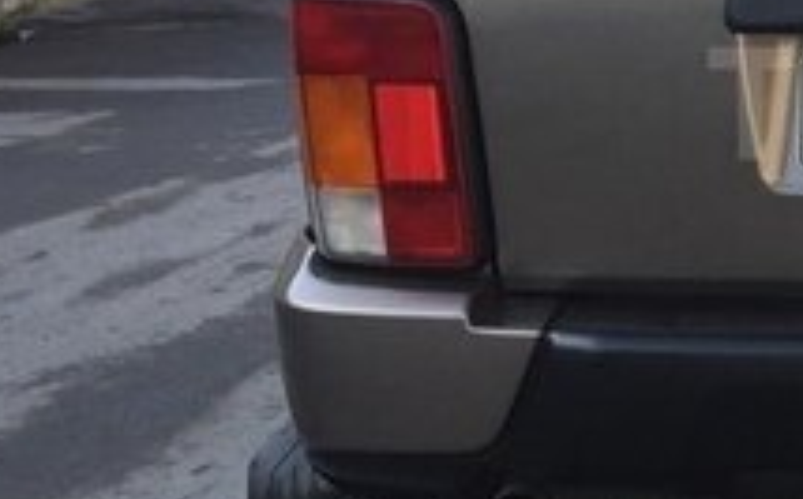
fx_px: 2076
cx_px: 1092
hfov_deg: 19.8
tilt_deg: -6.6
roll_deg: -3.8
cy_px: 103
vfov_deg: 13.6
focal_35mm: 95
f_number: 2.2
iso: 32
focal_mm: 4.15
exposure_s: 1/507
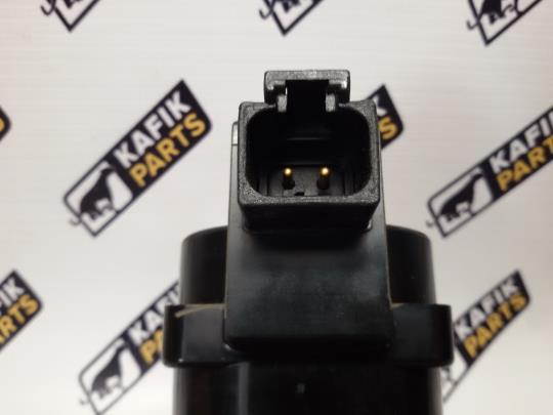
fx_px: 495
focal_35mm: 31
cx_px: 276
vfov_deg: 45.4
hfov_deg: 58.4
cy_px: 208
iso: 64
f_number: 2.4
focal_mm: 2.93
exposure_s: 1/33
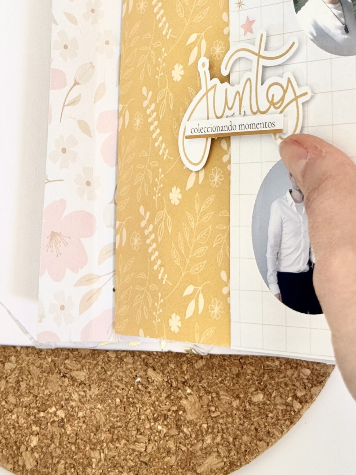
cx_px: 91
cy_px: 66
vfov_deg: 20.3
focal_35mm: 95
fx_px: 1302
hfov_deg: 15.5
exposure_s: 1/100
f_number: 1.78
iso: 125
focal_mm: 6.76
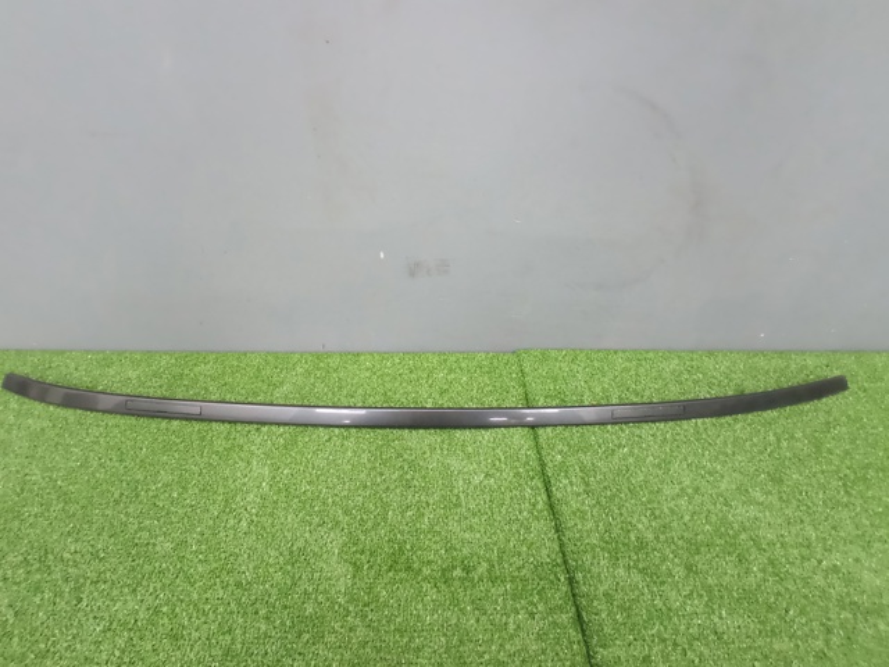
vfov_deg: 81.7
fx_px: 385
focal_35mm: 15
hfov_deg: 98.2
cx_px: 444
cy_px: 334
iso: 1090
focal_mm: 1.65
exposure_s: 1/20
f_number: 2.2
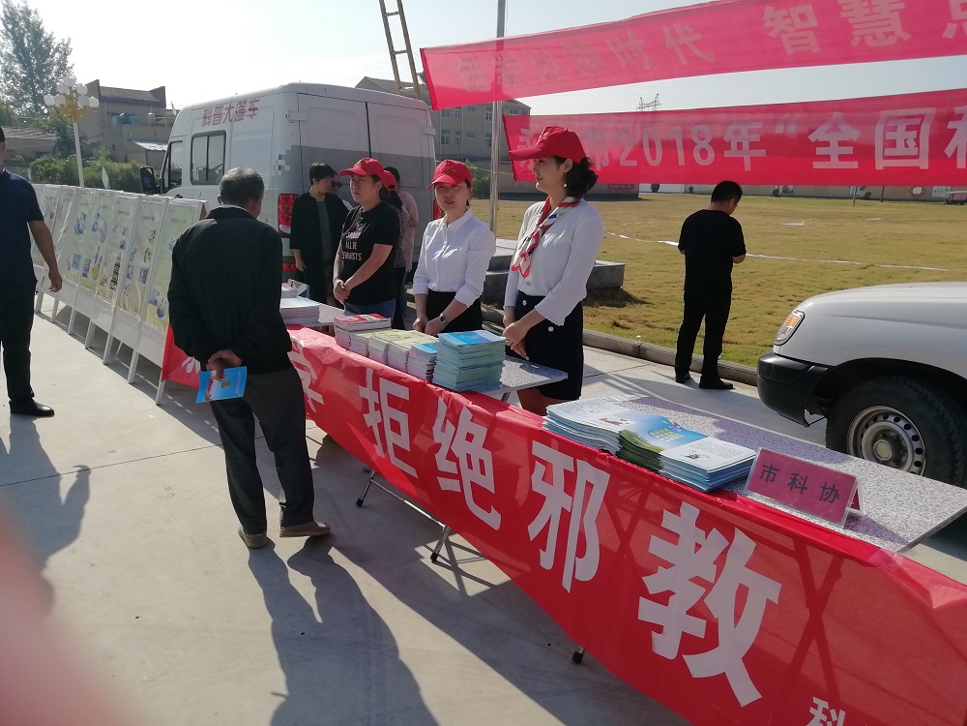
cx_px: 484
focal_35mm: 26
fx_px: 726
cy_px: 363
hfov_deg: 67.3
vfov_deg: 53.1
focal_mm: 3.21
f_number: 2.2
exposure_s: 1/1818
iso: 50
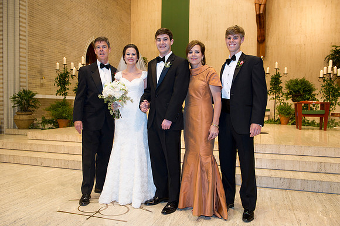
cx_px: 170
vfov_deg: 42.3
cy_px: 113
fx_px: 293
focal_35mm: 31
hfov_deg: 60.3
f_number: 5
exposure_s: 1/60
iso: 1600
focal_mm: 31
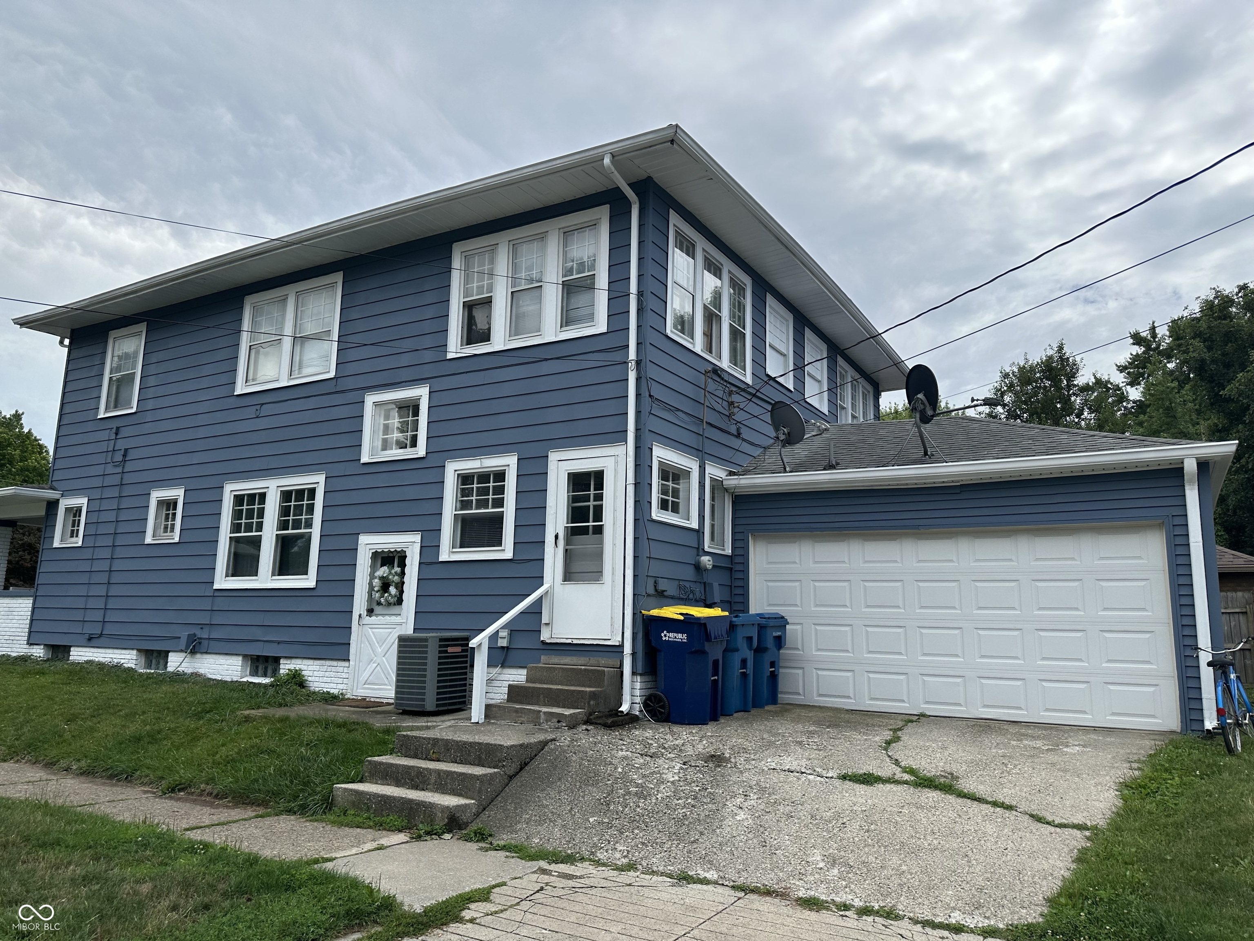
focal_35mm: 24
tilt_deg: +9.7
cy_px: 470
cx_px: 627
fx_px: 869
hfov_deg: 71.6
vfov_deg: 56.8
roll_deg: -1.6
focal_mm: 6.86
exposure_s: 1/4762
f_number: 1.78
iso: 80
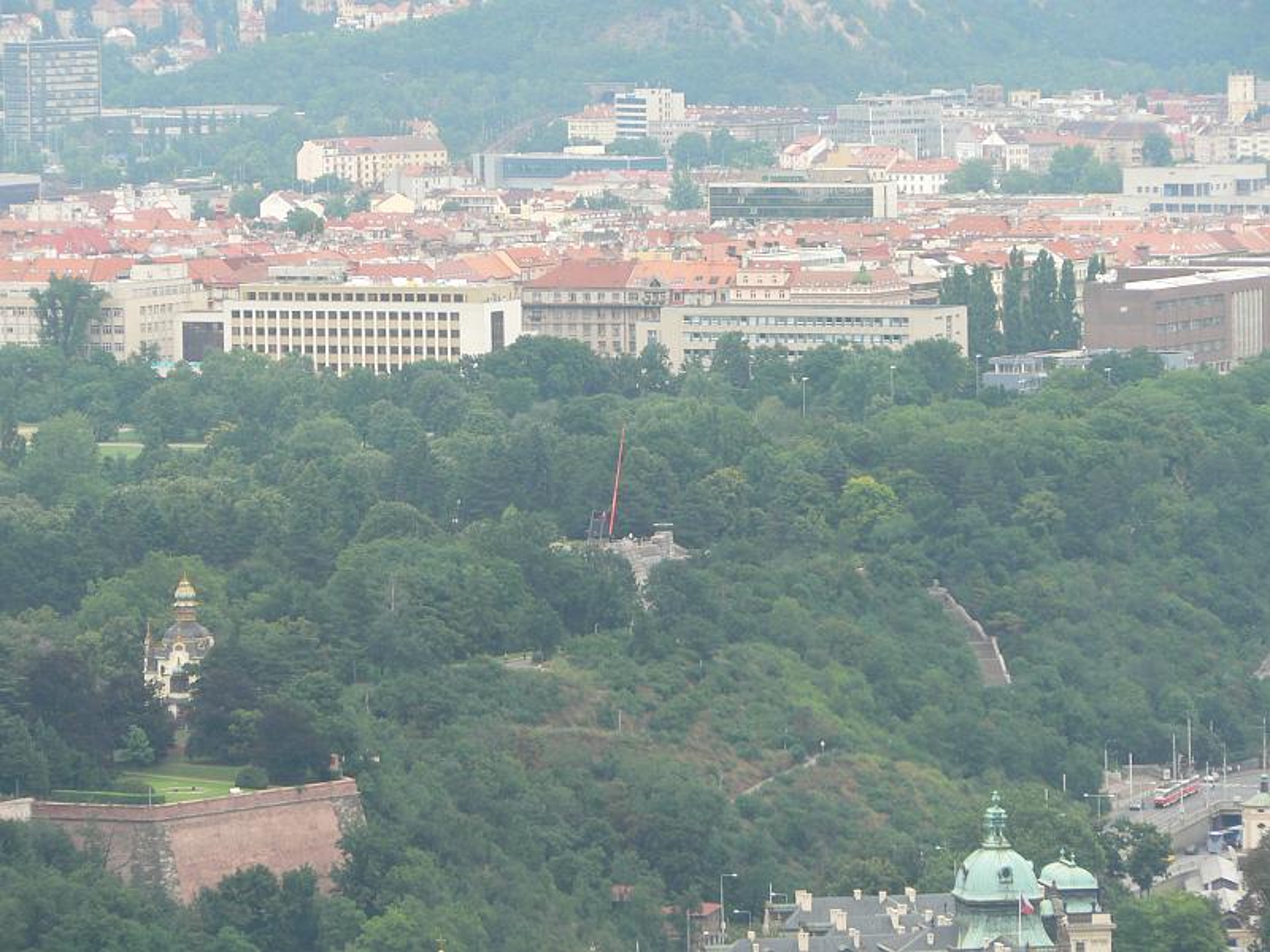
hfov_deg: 6.4
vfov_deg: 4.8
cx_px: 635
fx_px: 11410
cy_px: 476
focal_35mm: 311
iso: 80
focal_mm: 51.8
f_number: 4
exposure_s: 1/200
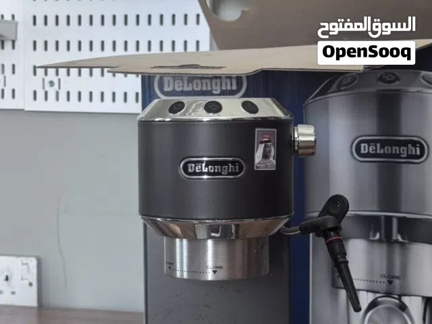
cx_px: 216
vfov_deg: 30.3
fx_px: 599
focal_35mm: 48
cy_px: 162
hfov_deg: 39.7
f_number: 1.78
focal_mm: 6.76
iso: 160
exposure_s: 1/60
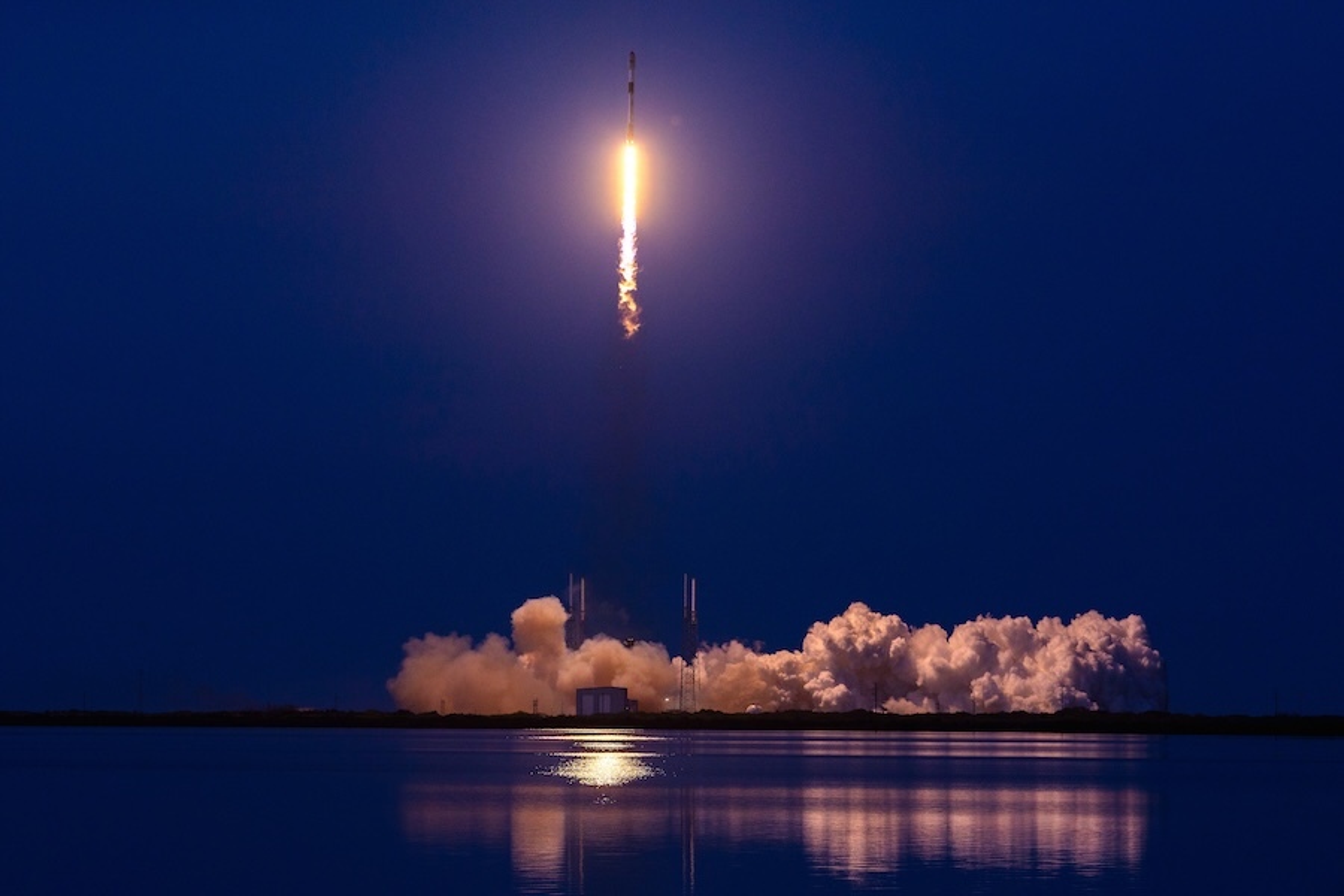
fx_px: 5413
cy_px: 448
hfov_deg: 14.2
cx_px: 672
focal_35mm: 145
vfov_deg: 9.5
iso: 320
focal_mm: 145
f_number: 6.3
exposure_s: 1/500
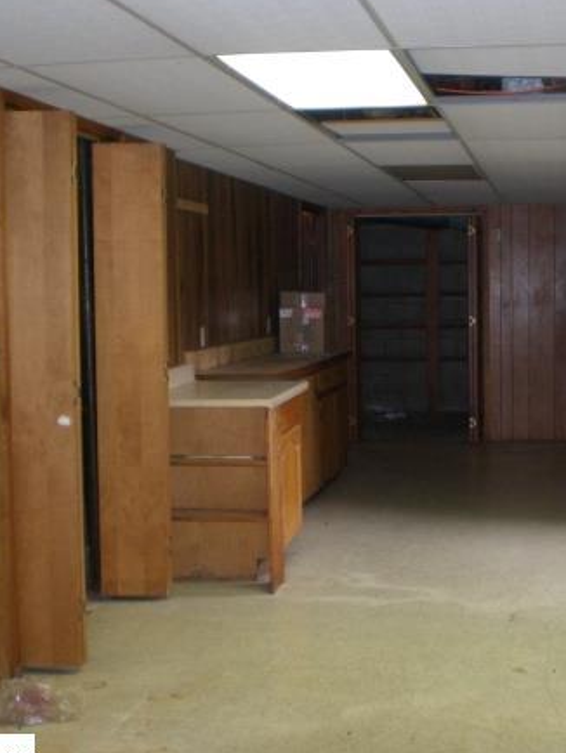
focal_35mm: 56
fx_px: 1220
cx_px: 431
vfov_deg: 34.3
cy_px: 370
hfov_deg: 25.8
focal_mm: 6.3
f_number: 3.1
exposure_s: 1/60
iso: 200
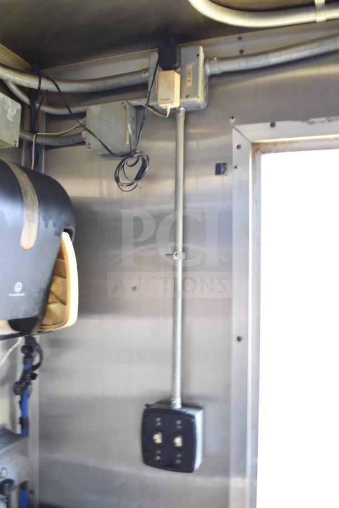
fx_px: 424
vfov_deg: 61.9
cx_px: 170
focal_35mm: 30
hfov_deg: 43.6
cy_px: 254
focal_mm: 20
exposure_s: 1/30
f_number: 3.8
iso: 500
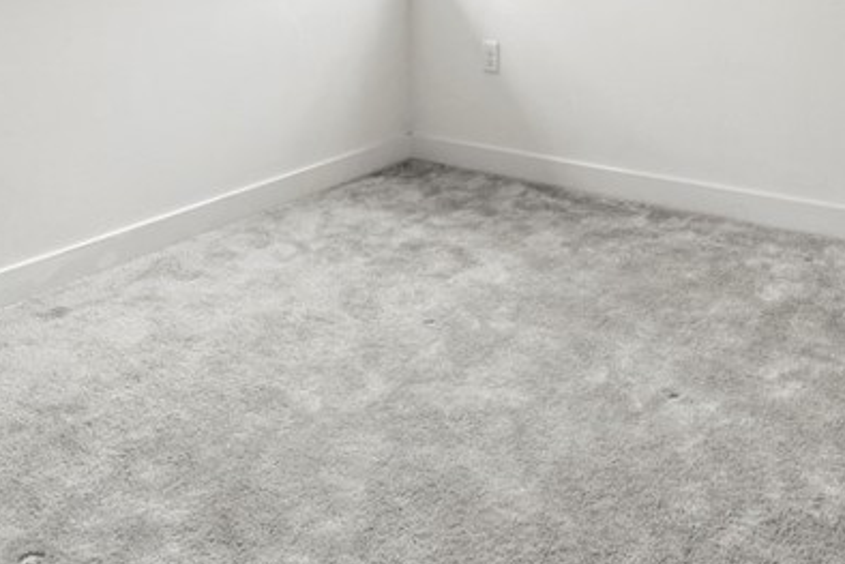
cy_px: -132
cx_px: 691
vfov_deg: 29.0
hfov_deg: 46.6
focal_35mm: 39
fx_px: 916
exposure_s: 1/80
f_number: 4
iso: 200
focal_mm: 10
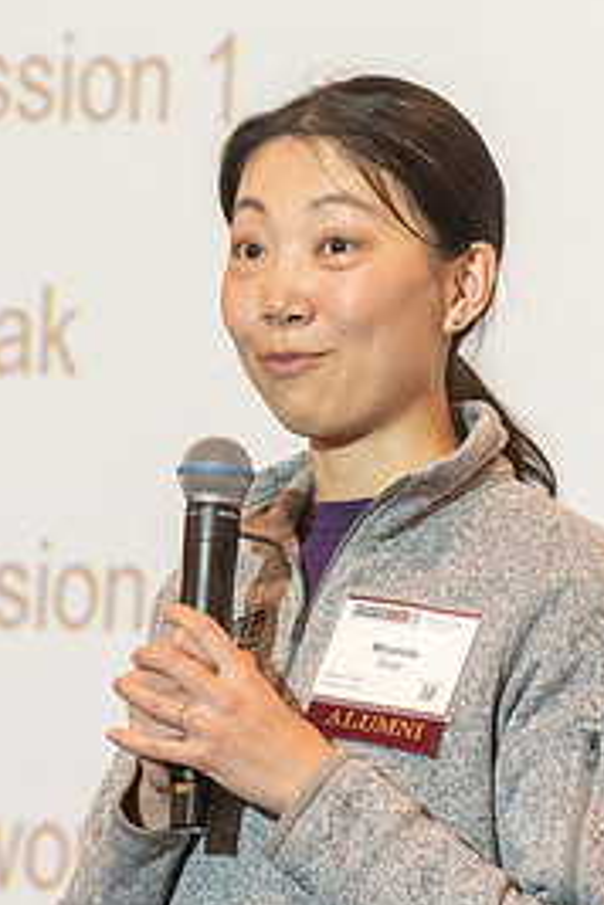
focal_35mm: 326
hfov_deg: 4.2
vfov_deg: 6.3
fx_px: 8204
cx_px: 489
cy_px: 437
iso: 1600
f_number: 3.5
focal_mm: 150
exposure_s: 1/320
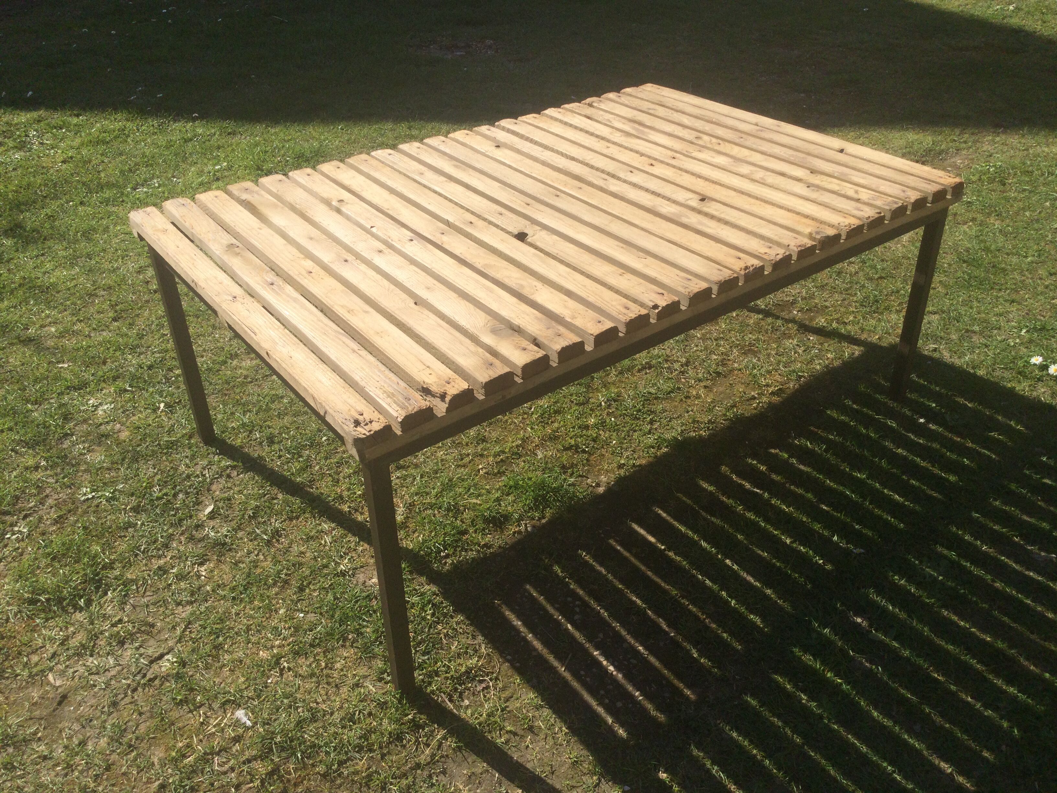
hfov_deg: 58.4
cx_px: 528
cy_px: 396
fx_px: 947
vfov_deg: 45.4
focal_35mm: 31
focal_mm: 3.3
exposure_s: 1/1431
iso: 25
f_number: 2.4
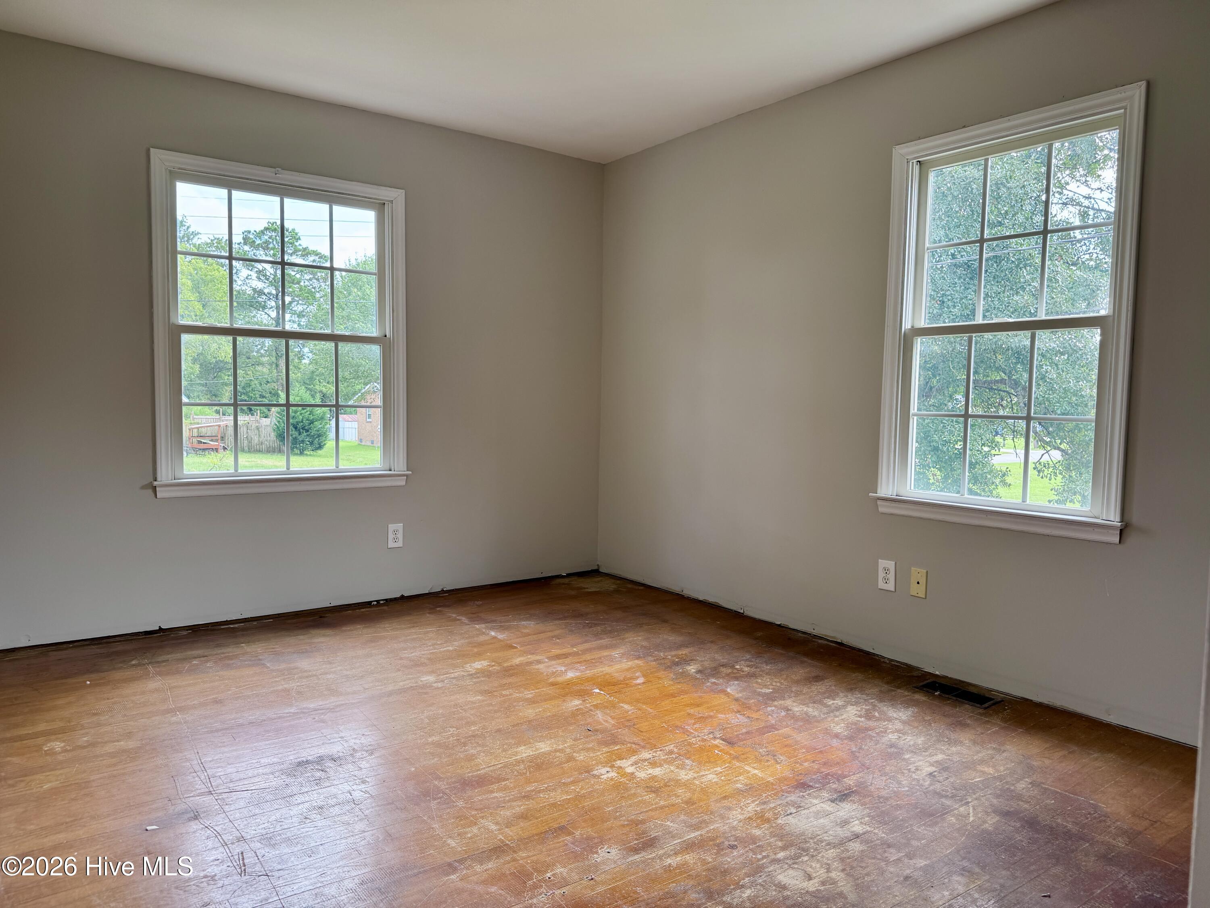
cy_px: 454
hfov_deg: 71.6
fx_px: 839
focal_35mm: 24
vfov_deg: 56.8
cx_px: 605
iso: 64
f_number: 1.78
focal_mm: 6.76
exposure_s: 1/141
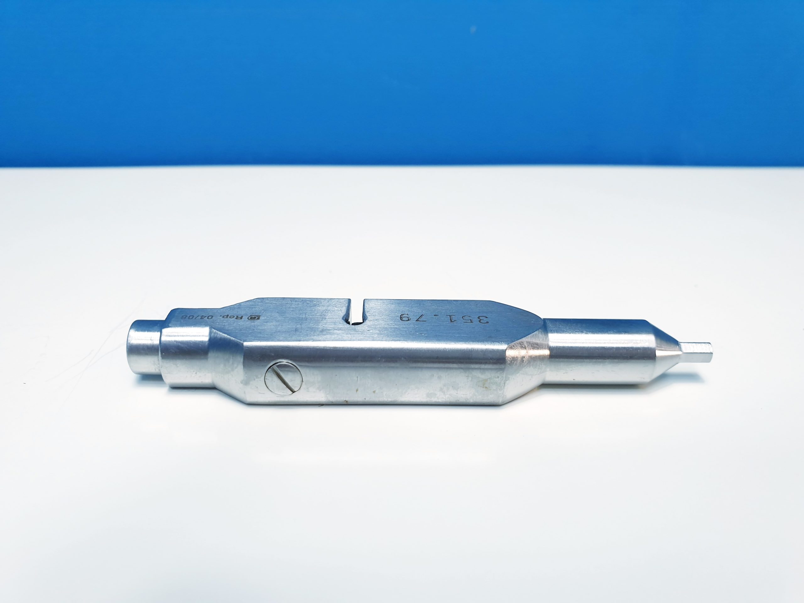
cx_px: 402
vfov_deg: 53.1
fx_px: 604
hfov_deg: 67.3
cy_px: 302
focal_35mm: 26
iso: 125
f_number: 2.4
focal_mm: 4.3
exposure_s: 1/50
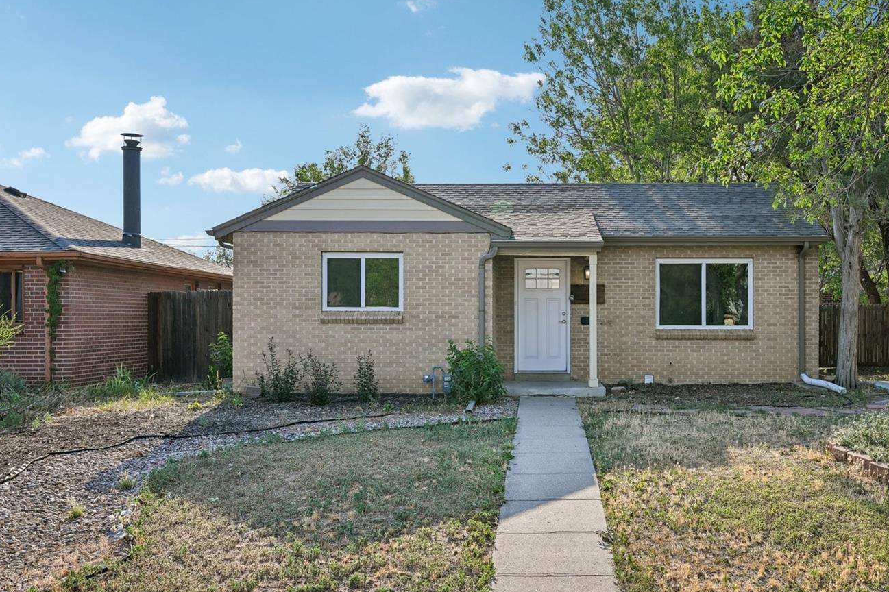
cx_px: 531
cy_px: 313
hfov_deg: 51.6
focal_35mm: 37
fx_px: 913
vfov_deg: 35.9
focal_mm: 30
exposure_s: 1/60
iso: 64
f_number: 10
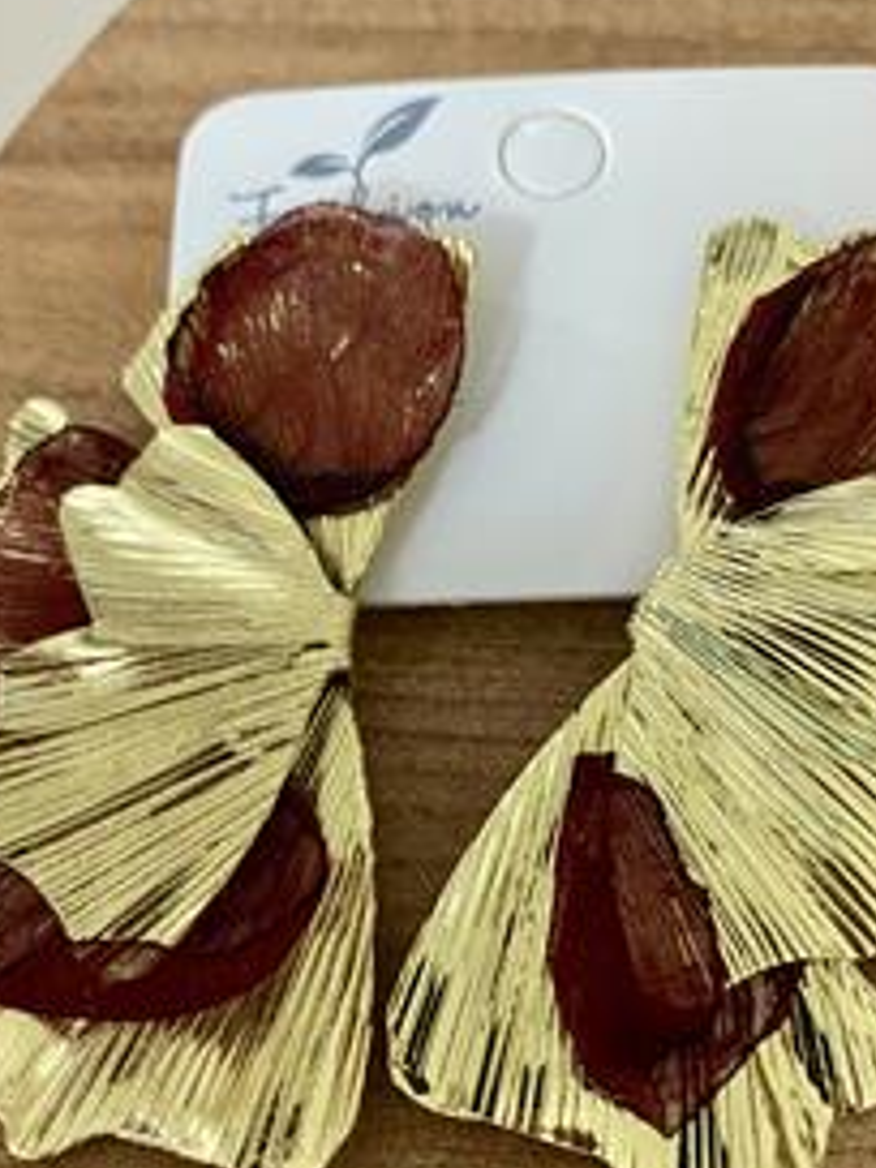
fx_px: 1282
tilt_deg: -64.9
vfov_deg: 48.8
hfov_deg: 37.7
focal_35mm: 38
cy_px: 681
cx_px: 498
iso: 500
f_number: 1.8
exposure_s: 1/33
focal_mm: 4.25
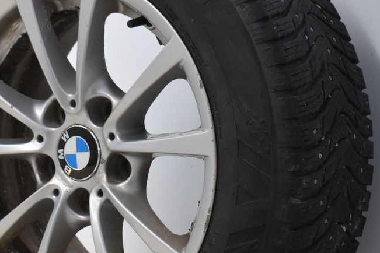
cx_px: 147
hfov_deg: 18.2
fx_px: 1182
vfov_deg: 12.2
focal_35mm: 112
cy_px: 161
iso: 1000
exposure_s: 1/60
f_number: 4.2
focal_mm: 30
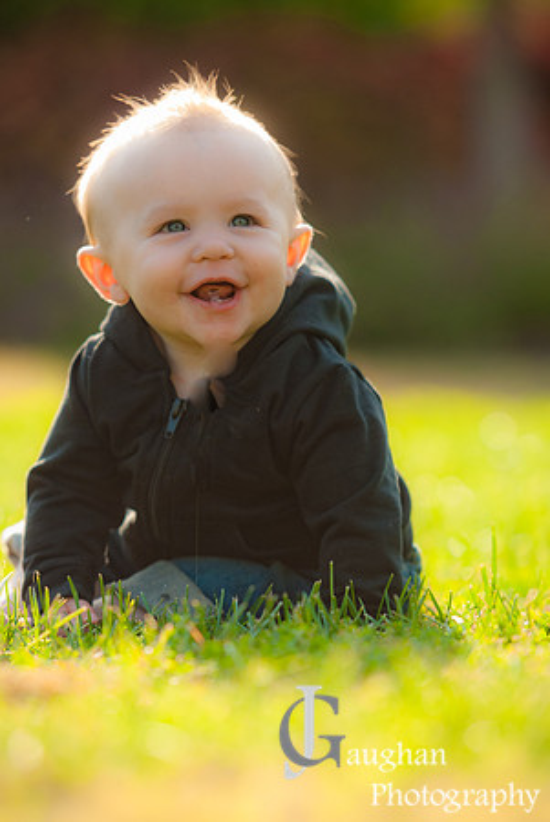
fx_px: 6344
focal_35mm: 278
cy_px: 411
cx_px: 275
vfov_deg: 7.4
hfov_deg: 5.0
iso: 250
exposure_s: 1/640
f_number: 2.8
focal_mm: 185
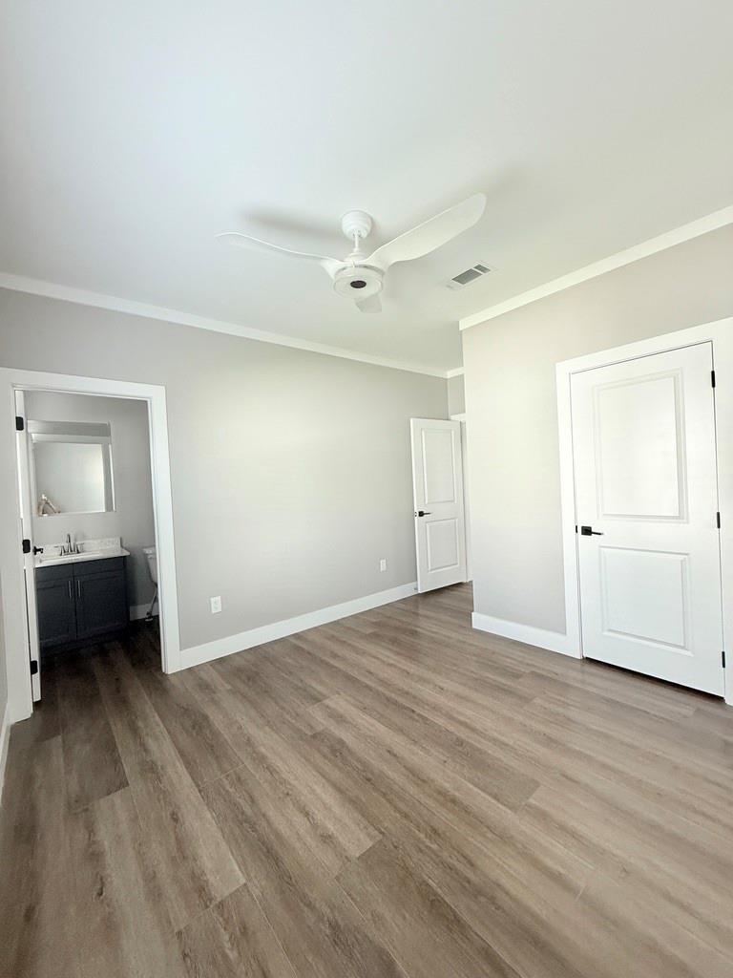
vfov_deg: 102.1
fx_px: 395
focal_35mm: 14
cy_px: 489
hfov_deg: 85.7
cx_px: 366
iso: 250
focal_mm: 2.22
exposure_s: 1/99
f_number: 2.2
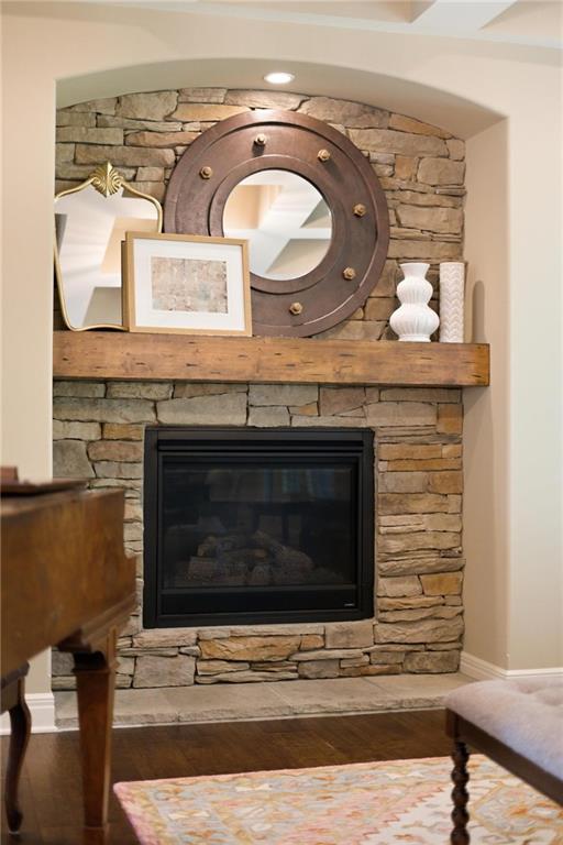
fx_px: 1173
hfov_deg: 27.0
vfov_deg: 39.6
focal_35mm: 50
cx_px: 282
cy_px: 422
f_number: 1.8
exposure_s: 1/125
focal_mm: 50
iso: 640
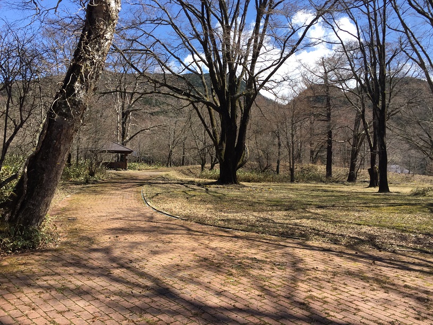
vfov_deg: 48.2
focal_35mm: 29
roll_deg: -0.9
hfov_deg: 61.7
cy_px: 162
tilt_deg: +0.2
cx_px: 216
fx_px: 363
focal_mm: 4.15
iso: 32
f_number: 2.2
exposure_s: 1/1041
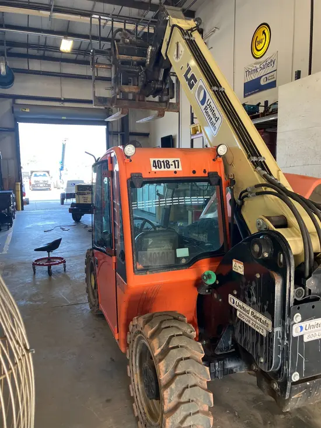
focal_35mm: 28
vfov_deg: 63.4
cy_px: 214
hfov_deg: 49.8
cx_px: 160
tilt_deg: -5.9
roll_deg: -0.3
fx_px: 346
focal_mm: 3.99
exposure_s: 1/60
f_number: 1.8
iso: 50
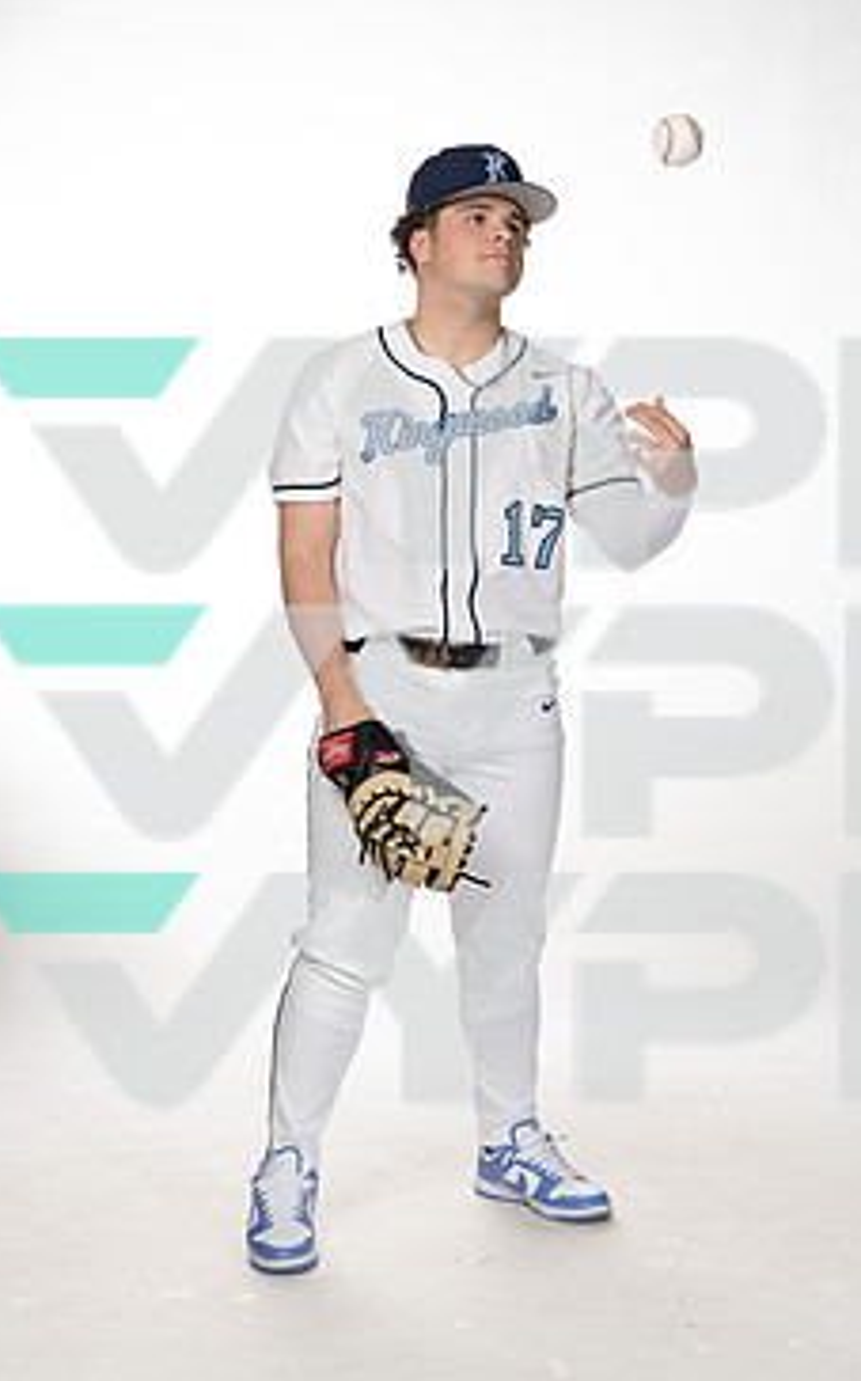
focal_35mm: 63
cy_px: 725
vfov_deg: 32.5
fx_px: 2369
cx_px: 539
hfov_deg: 20.6
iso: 400
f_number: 6.3
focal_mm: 50
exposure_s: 1/250
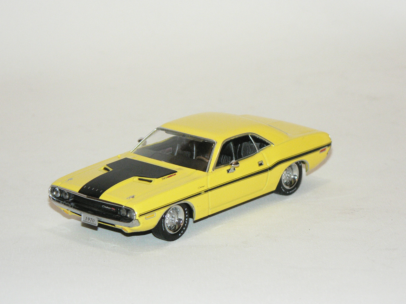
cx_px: 203
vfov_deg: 10.3
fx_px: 1689
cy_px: 152
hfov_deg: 13.7
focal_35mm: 144
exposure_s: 1/60
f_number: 3.2
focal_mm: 24.1
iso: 400
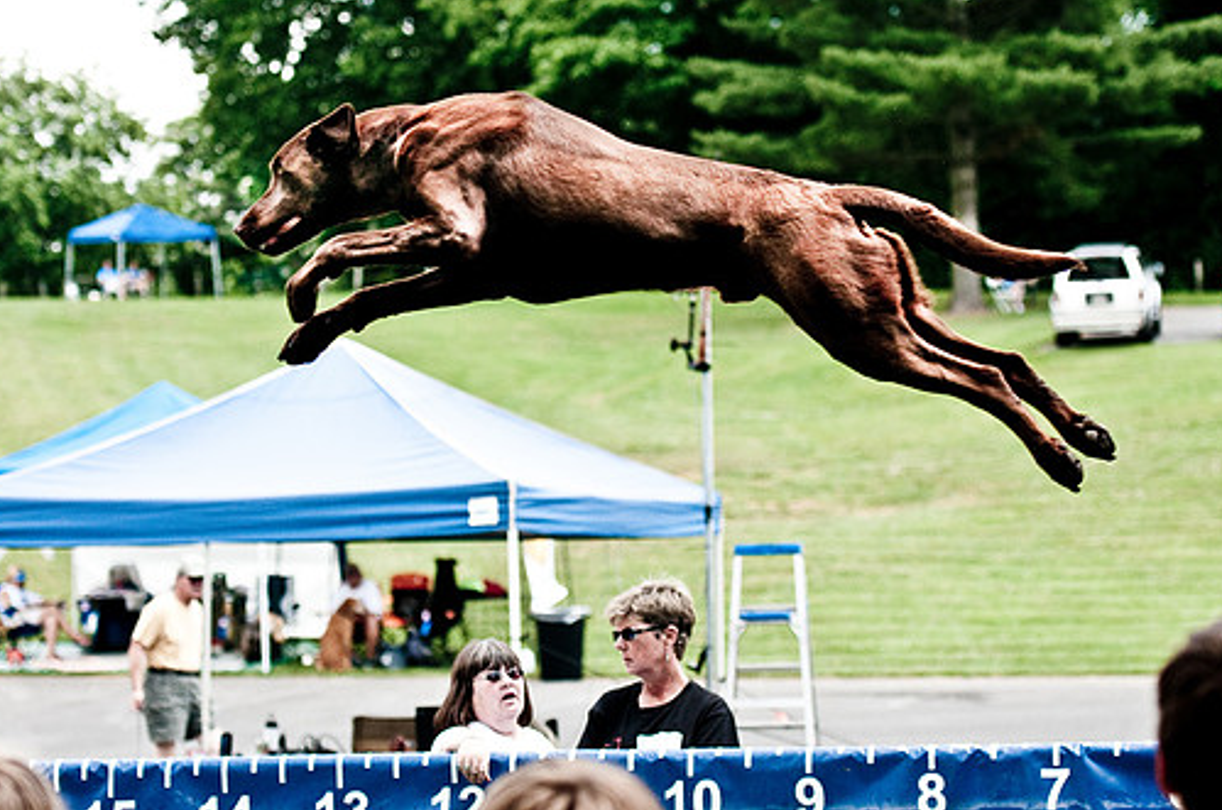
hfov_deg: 16.8
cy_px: 420
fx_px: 4135
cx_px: 575
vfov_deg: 11.2
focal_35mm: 122
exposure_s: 1/2000
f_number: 2.8
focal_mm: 70
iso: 200
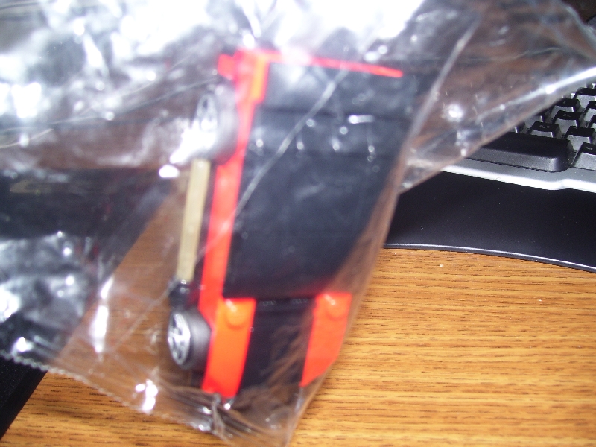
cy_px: 224
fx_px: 637
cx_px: 298
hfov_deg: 50.1
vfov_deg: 38.7
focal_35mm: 37
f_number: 2.7
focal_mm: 6
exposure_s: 1/60
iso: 80
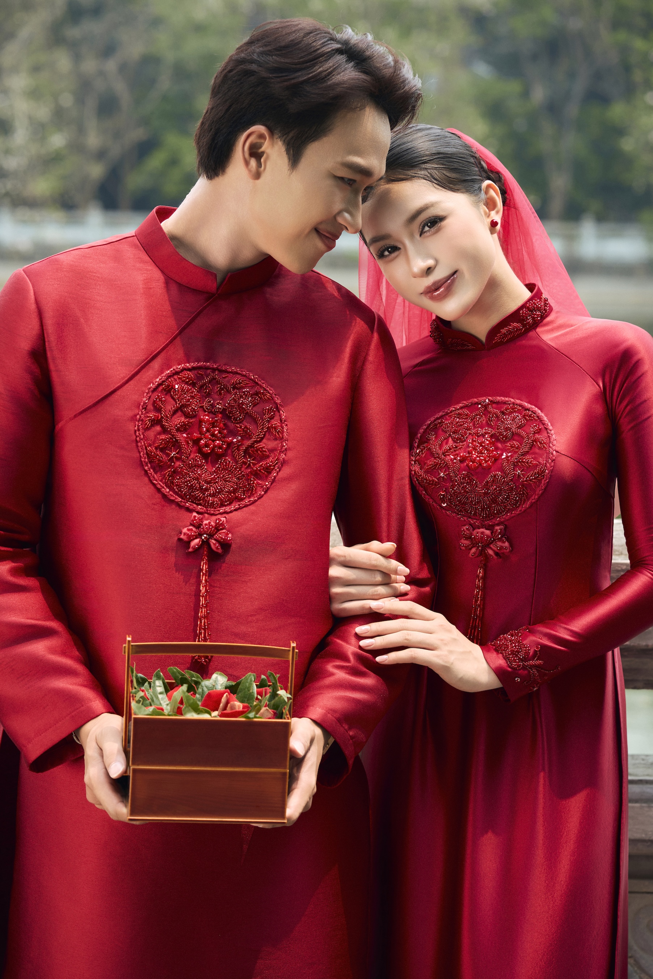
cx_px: 326
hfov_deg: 16.1
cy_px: 490
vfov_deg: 23.9
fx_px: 2313
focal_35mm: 85
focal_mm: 85
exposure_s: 1/400
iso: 250
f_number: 4.5
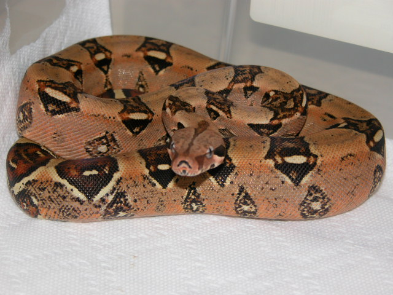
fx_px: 1135
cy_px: 148
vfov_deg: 14.8
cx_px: 196
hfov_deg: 19.6
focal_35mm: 100
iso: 100
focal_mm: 25.4
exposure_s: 1/125
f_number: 3.6
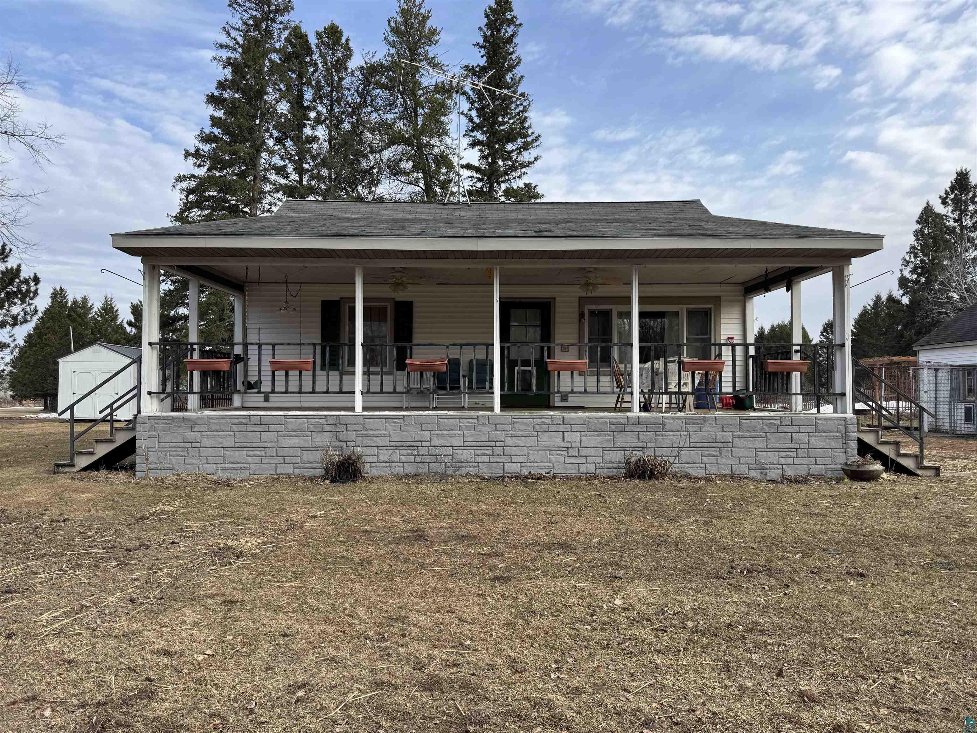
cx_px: 488
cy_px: 366
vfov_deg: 56.8
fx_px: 677
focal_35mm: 24
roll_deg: +0.3
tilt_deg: +2.6
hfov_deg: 71.6
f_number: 1.78
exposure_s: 1/1524
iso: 80
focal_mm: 6.76
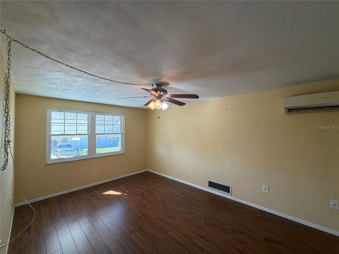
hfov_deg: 102.1
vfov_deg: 85.7
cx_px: 170
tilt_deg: +0.4
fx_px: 137
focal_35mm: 14
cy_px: 127
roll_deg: +0.5
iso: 125
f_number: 2.2
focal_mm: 2.22
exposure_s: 1/120
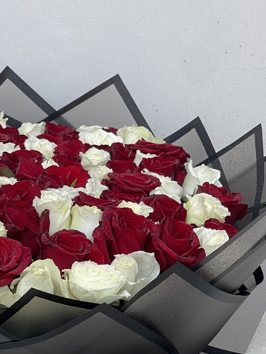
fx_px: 1394
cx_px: 9
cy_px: 279
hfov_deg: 10.8
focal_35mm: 136
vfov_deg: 14.4
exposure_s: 1/314
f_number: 2.2
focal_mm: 7.5
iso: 20
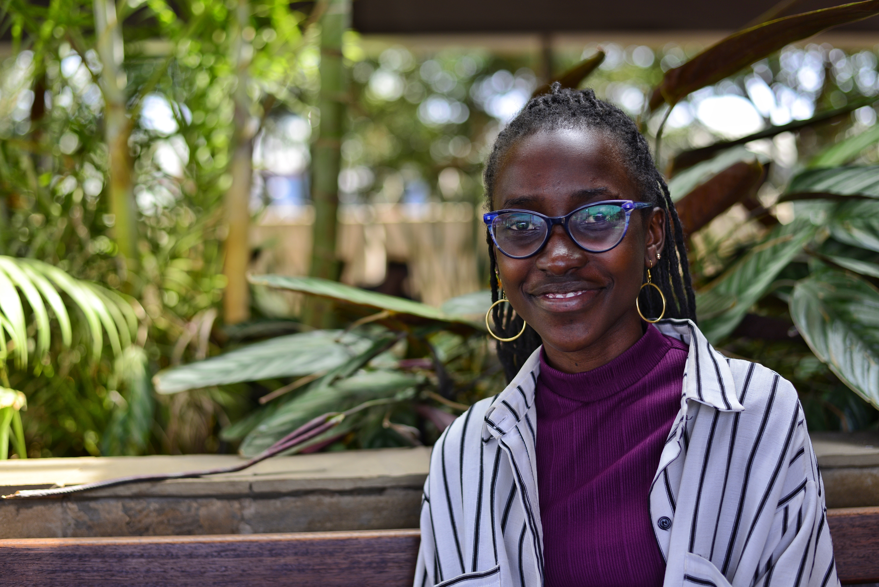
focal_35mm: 50
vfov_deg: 27.0
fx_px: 1221
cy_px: 294
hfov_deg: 39.6
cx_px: 440
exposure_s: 1/320
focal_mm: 50
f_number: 3.2
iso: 160
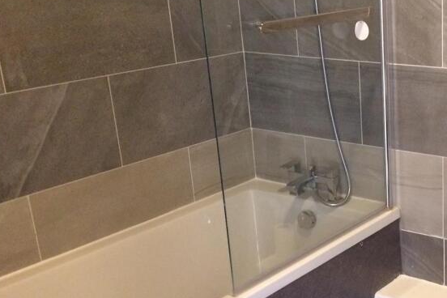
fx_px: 695
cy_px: 196
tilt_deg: -19.5
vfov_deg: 24.1
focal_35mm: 56
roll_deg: +0.4
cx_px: 408
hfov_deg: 33.6
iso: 320
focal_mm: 4.15
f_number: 2.2
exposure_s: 1/33
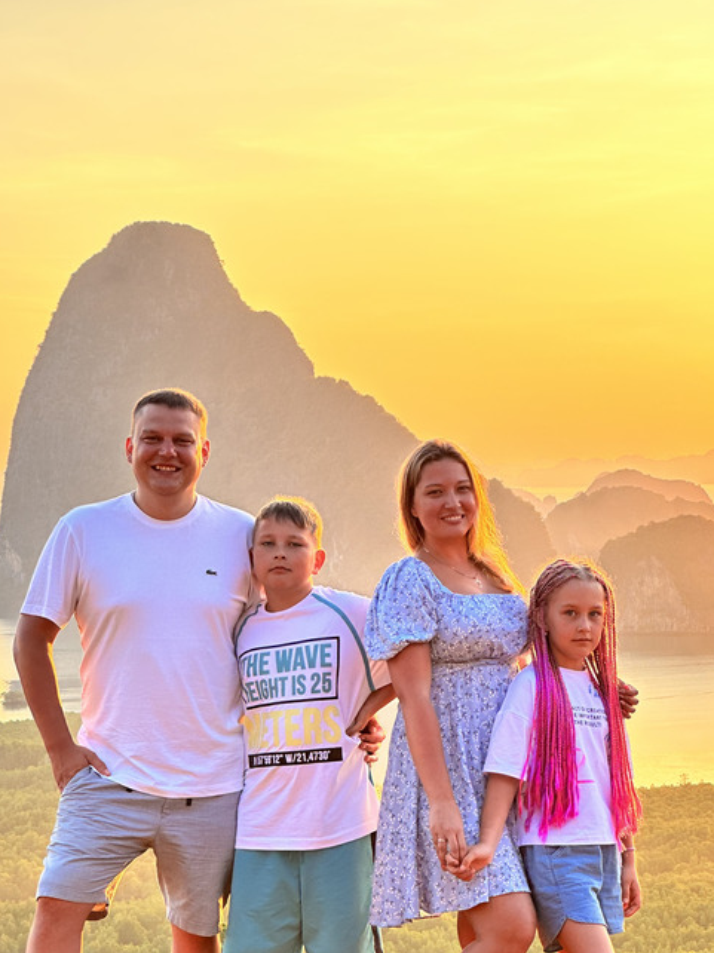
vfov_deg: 20.4
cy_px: 554
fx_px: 2642
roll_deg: +1.1
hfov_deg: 15.4
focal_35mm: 96
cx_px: 347
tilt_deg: -2.7
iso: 32
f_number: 2.8
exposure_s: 1/196
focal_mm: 9
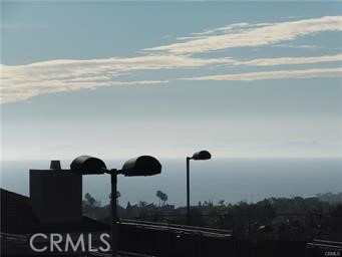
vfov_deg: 8.4
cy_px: 128
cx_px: 171
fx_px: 1739
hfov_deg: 11.2
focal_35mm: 176
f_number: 6.3
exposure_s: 1/1600
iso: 100
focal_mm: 31.3
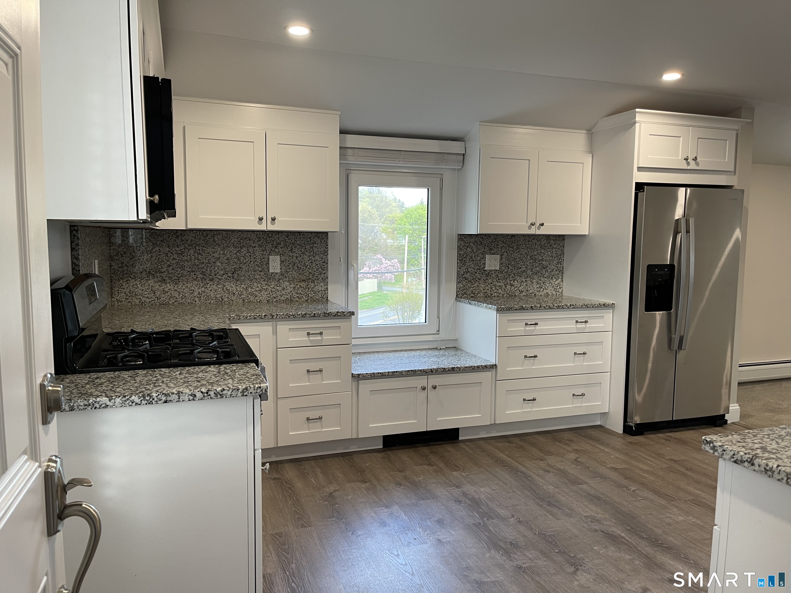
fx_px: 571
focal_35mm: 25
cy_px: 296
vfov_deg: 54.9
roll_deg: -0.6
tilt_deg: -6.3
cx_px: 396
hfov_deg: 69.4
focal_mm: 5.1
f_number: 1.6
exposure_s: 1/60
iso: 80
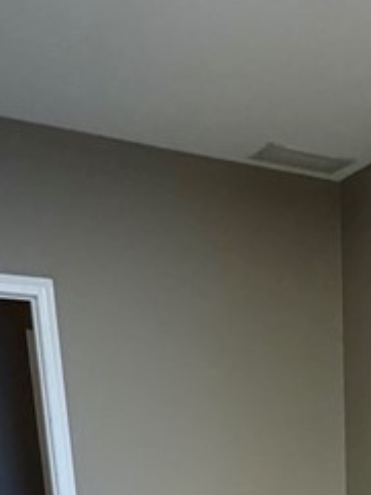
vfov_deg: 25.5
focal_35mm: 59
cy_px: 721
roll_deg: +0.6
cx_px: 363
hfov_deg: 23.8
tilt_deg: -17.2
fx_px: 844
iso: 320
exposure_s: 1/60
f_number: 2.2
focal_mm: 2.22
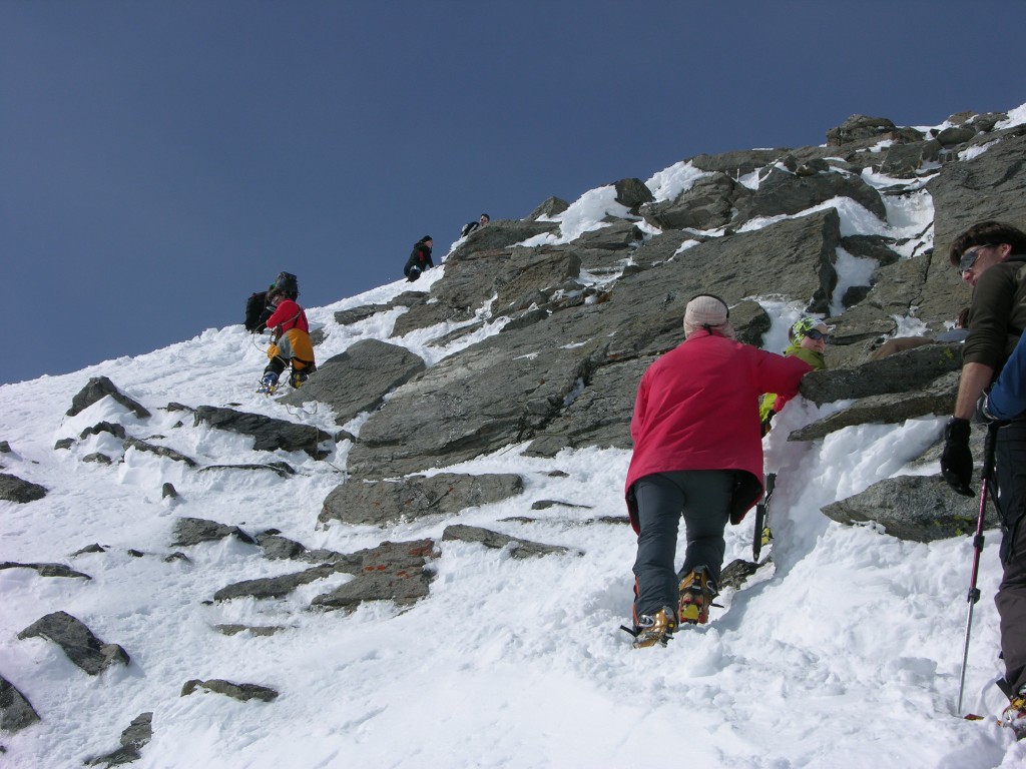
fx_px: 1838
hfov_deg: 31.2
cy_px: 384
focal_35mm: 62
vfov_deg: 23.7
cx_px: 513
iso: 50
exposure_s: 1/479
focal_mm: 15.7
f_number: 8
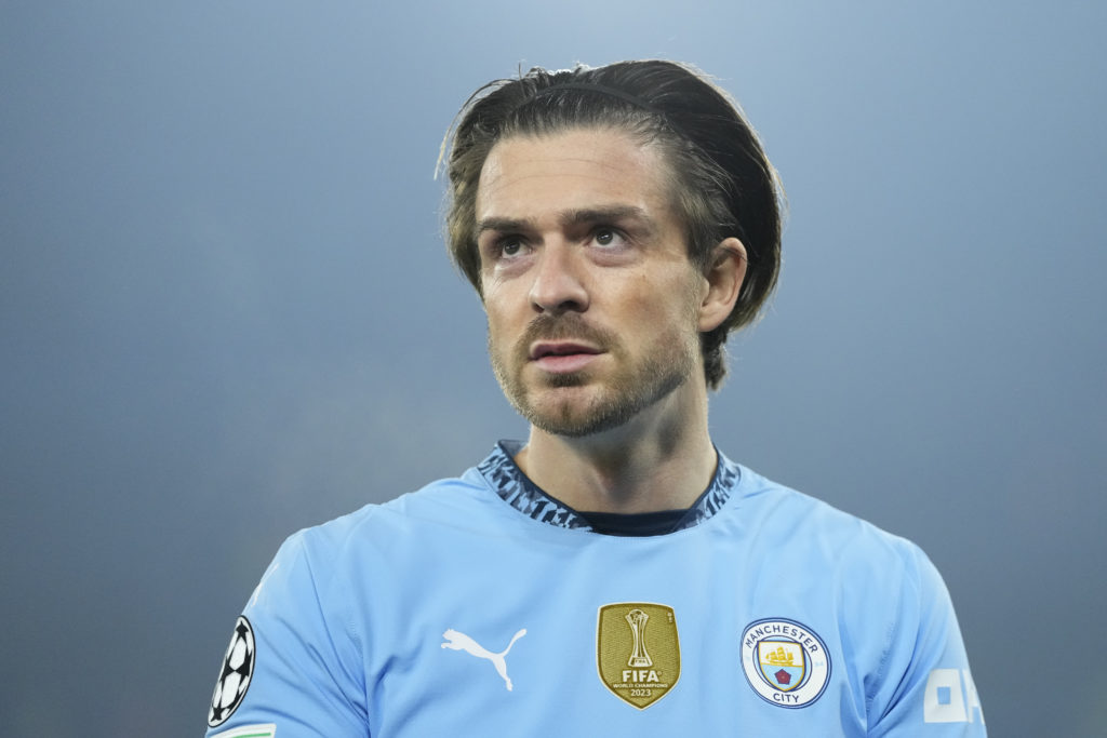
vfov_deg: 7.6
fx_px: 5535
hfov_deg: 11.4
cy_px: 369
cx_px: 554
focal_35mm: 180
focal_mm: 180
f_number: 2.8
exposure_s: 1/2000
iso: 3200
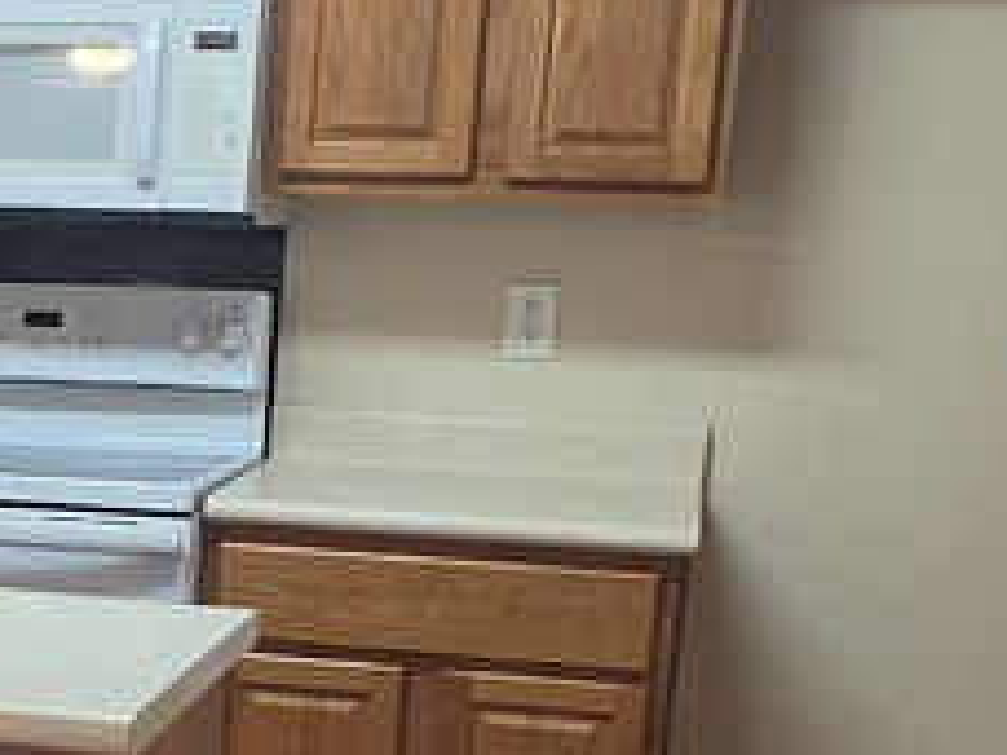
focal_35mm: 82
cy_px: 777
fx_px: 2385
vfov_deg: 17.5
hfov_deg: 21.6
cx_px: -287
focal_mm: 2.2
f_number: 1.9
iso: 125
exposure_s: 1/120
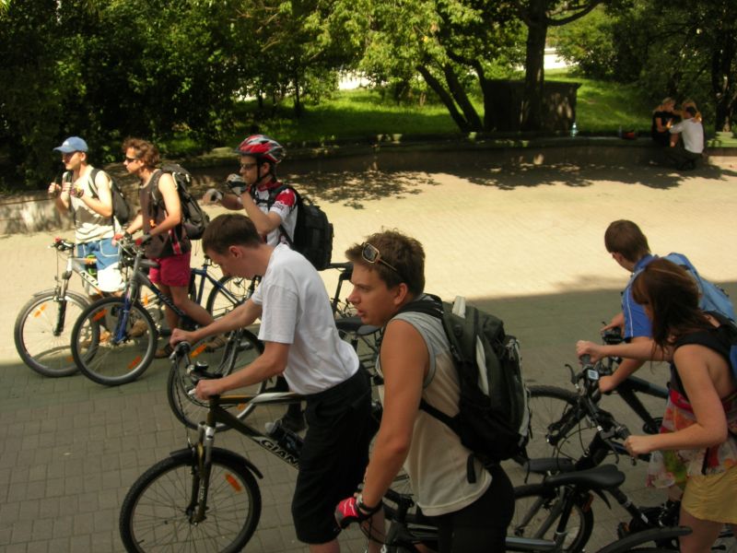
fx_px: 809
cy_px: 276
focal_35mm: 38
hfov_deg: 49.0
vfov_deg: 37.7
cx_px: 368
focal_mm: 7.8
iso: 64
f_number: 4.8
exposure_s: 1/310
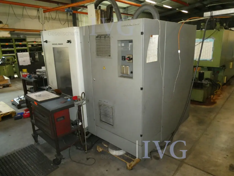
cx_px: 117
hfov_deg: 71.6
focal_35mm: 24
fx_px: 162
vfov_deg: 56.8
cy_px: 88
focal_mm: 4.3
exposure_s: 1/60
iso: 800
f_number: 3.3
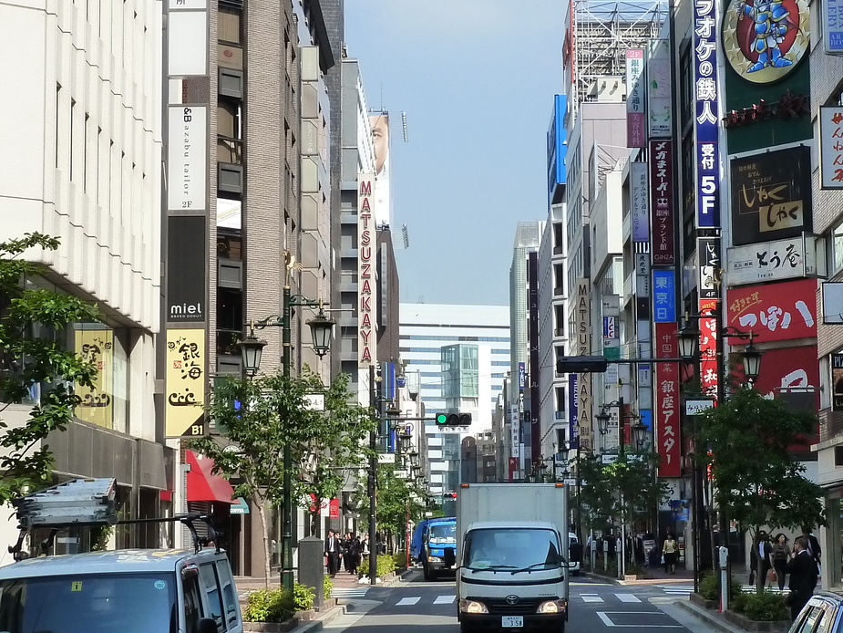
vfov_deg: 17.8
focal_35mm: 83
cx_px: 480
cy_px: 336
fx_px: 2022
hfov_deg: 23.5
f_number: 4
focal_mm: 7.9
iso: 200
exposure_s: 1/400
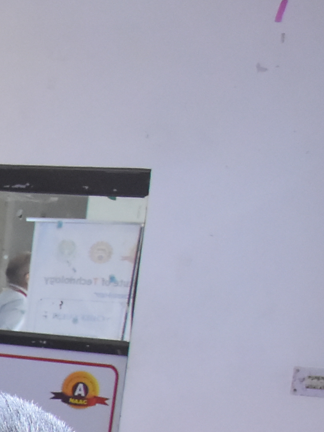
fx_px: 1725
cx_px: -639
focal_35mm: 138
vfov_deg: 13.6
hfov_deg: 8.8
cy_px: 611
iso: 2000
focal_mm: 21
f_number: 6.3
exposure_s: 1/125
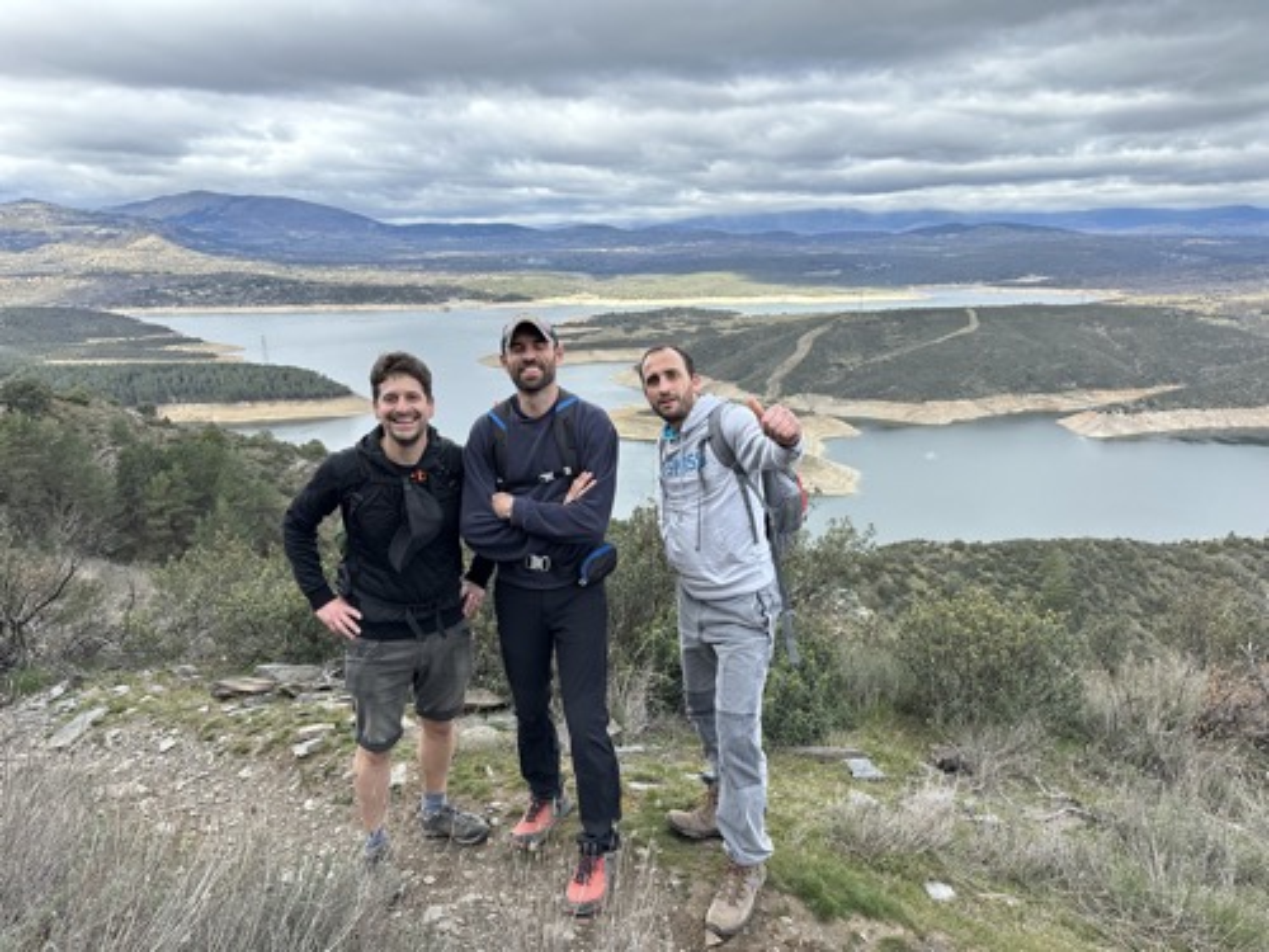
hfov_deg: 71.6
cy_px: 476
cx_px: 634
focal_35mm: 24
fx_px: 880
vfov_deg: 56.8
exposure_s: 1/1639
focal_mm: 6.86
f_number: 1.78
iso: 80
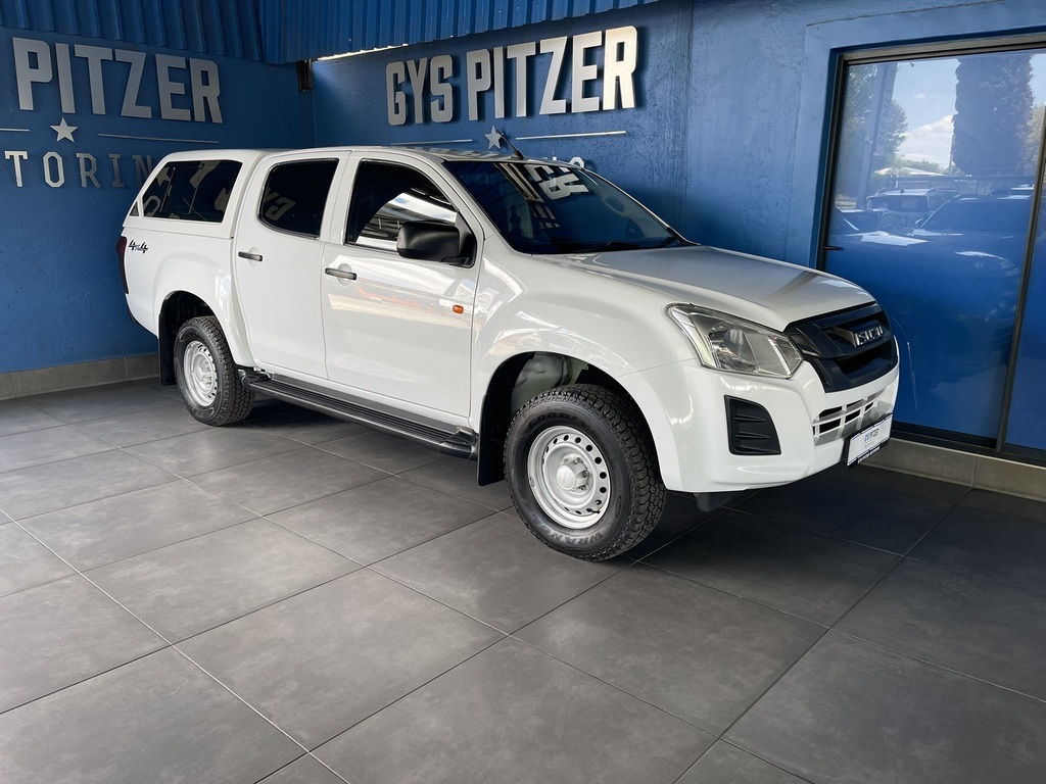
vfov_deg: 54.9
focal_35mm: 25
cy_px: 392
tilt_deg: -14.3
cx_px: 523
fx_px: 755
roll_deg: -0.4
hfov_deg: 69.4
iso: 50
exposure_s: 1/121
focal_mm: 5.1
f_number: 1.6
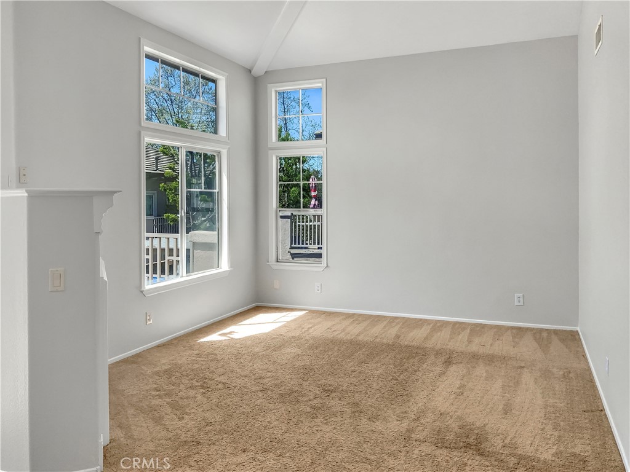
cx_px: 315
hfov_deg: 61.7
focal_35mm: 29
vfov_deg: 48.2
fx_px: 528
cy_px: 236
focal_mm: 3
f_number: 1.8
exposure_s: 1/120
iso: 20
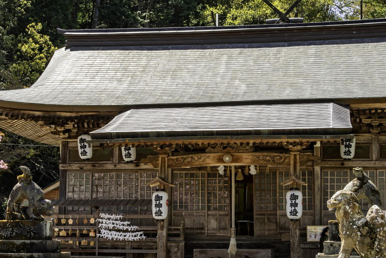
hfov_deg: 30.6
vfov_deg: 20.6
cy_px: 147
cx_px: 208
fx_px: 706
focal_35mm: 66
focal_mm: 25
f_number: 8
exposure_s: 1/160
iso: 160
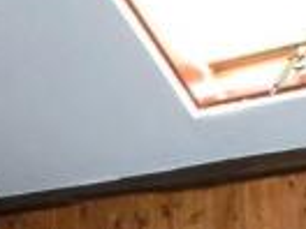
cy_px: 325
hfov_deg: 18.1
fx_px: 937
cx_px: -6
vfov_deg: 13.3
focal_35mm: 106
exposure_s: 1/60
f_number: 4
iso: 640
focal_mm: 4.3
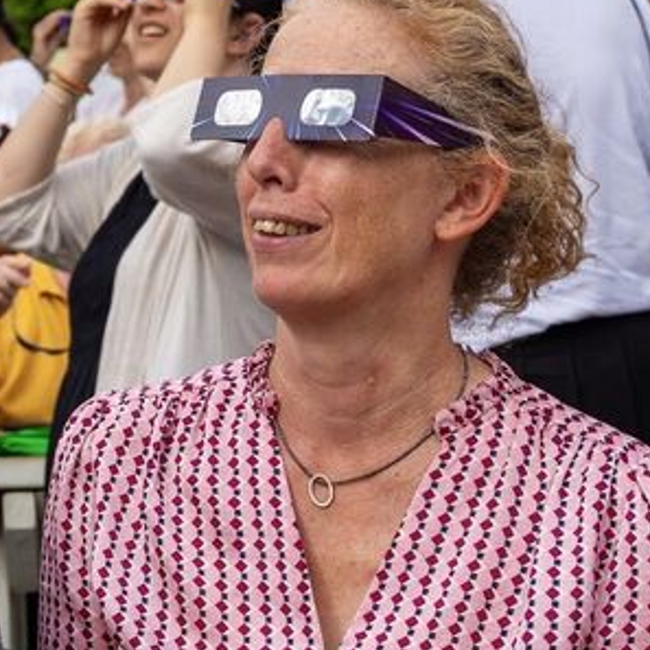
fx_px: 2373
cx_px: 24
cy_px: 357
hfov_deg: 15.4
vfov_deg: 15.6
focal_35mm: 112
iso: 400
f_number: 4.5
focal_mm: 32.5
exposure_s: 1/1600
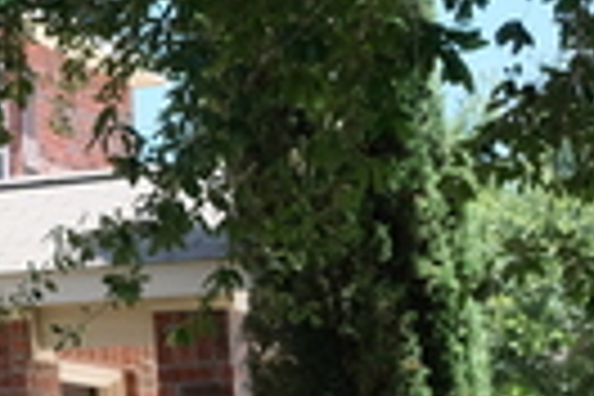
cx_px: -670
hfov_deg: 13.1
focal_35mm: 131
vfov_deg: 10.5
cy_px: 128
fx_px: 2161
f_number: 5.6
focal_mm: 18
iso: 320
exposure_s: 1/210
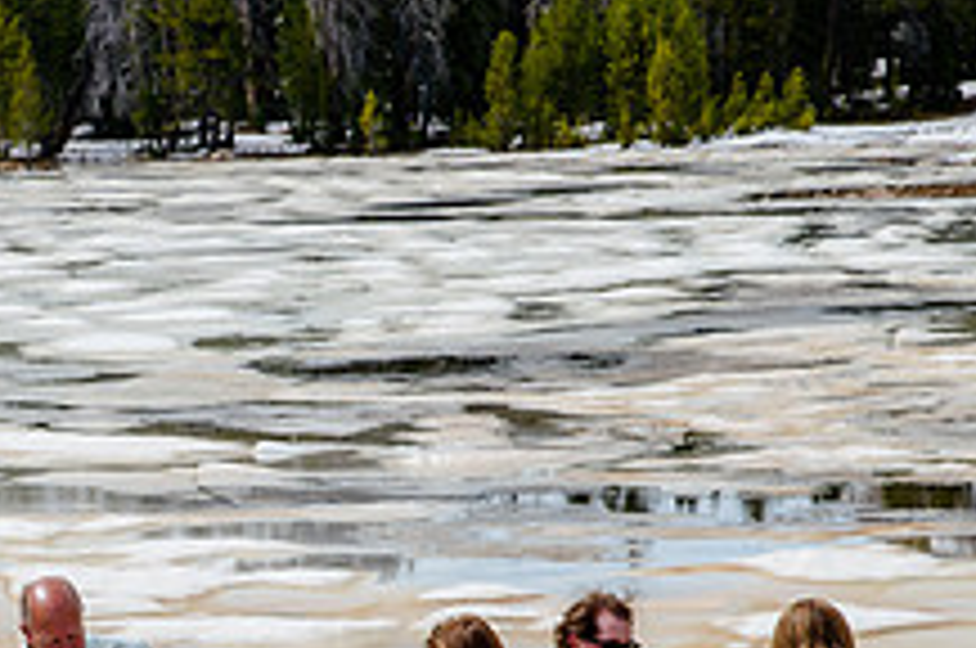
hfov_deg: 8.5
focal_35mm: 240
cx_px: -50
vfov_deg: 5.7
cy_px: 671
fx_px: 6497
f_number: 13
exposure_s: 1/320
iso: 250
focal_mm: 86
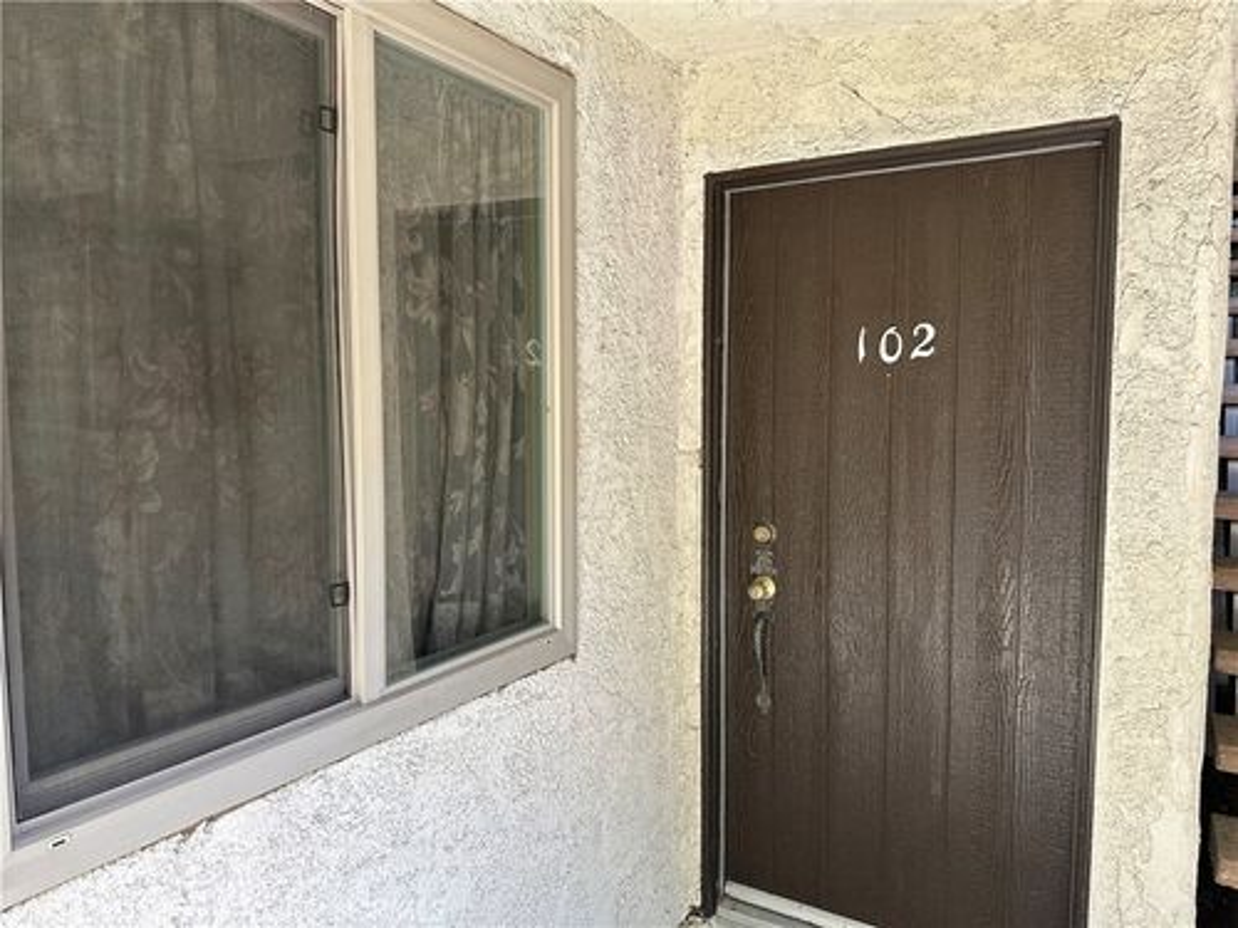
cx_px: 619
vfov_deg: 56.8
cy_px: 464
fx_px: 858
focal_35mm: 24
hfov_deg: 71.6
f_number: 1.78
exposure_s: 1/121
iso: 125
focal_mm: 6.86
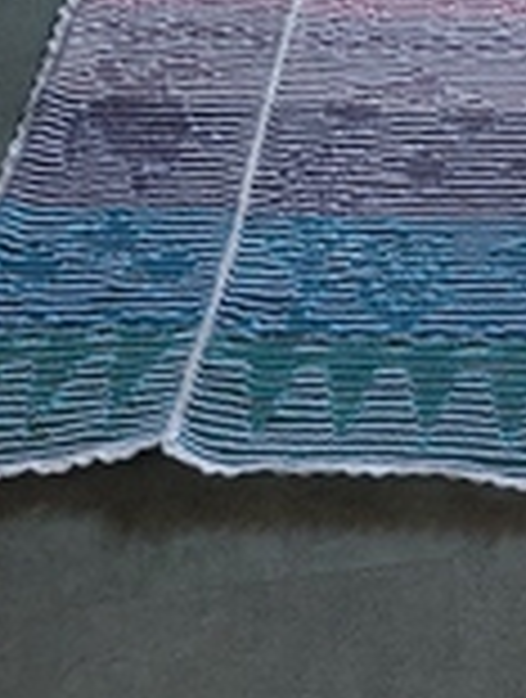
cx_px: 701
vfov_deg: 25.8
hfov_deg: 18.9
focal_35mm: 72
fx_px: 1453
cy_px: 32
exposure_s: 1/33
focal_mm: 5.23
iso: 500
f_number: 1.8
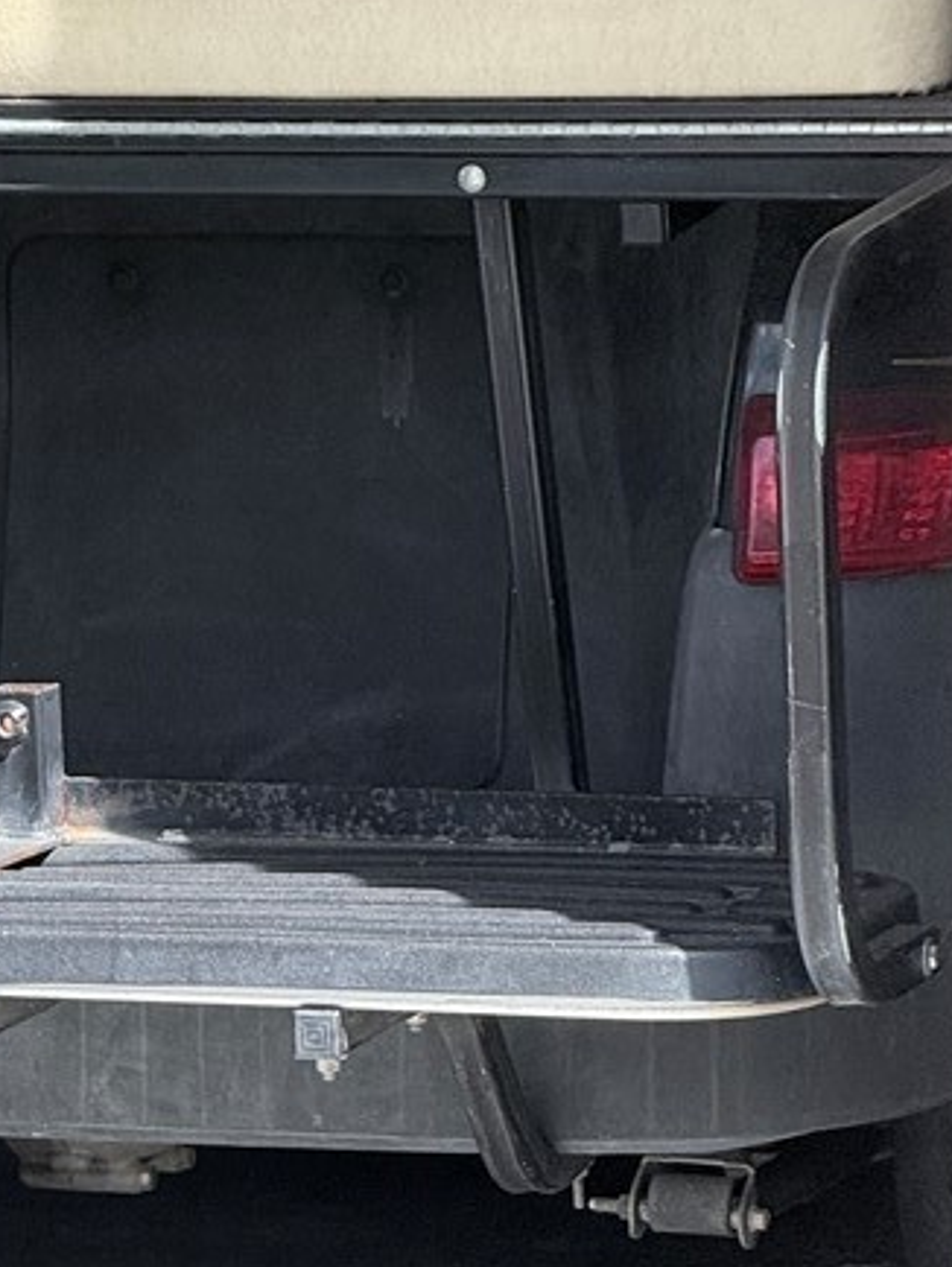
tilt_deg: -8.3
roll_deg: +0.3
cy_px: 312
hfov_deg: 5.2
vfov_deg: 7.0
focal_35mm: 283
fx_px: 10367
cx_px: 9
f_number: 2.8
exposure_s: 1/525
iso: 64
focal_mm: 15.66
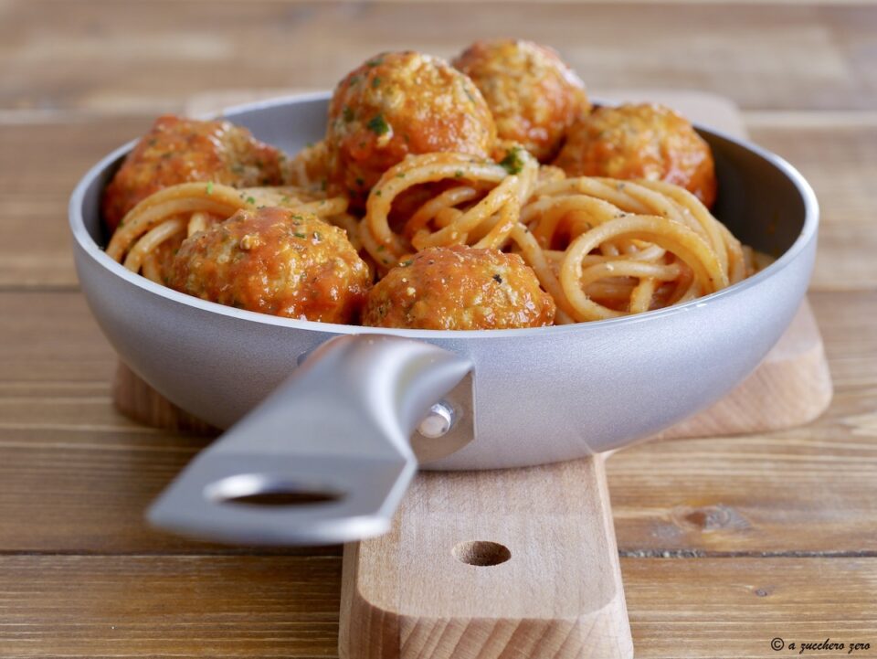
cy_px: 330
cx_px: 438
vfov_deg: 17.2
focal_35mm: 86
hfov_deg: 22.7
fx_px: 2180
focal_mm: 43
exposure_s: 1/2
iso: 200
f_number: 5.6
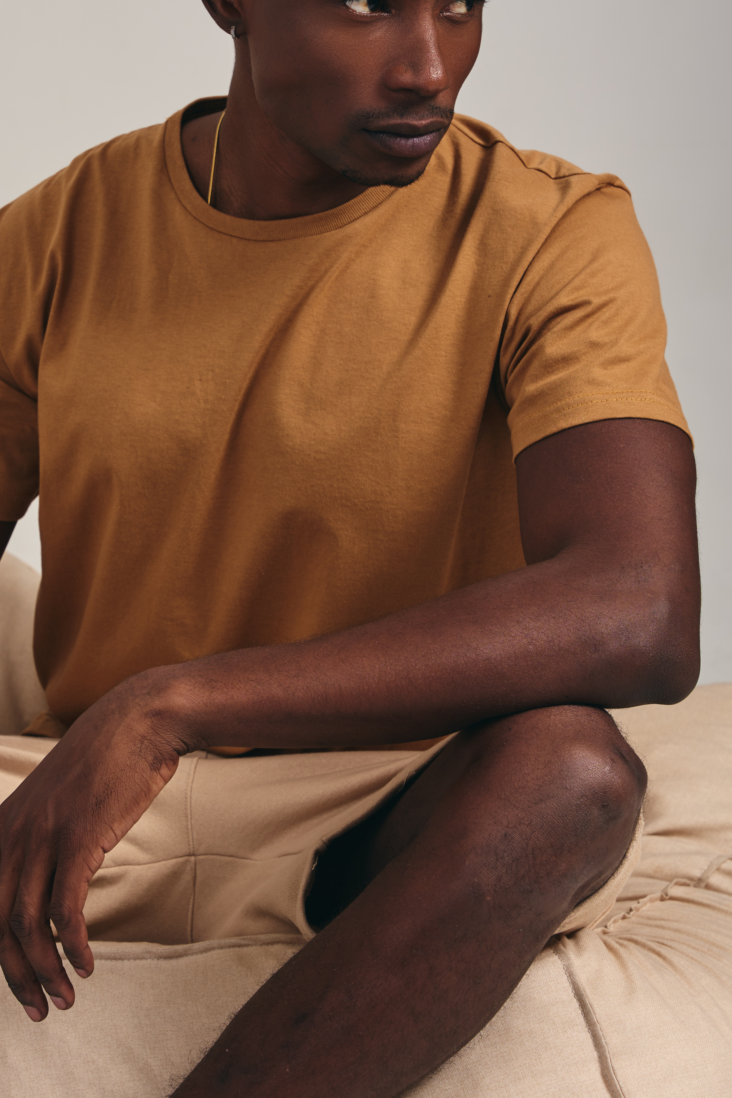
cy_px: 480
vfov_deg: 19.3
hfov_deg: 12.9
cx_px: 213
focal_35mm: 106
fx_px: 3232
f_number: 7.1
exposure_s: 1/125
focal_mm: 70
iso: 125
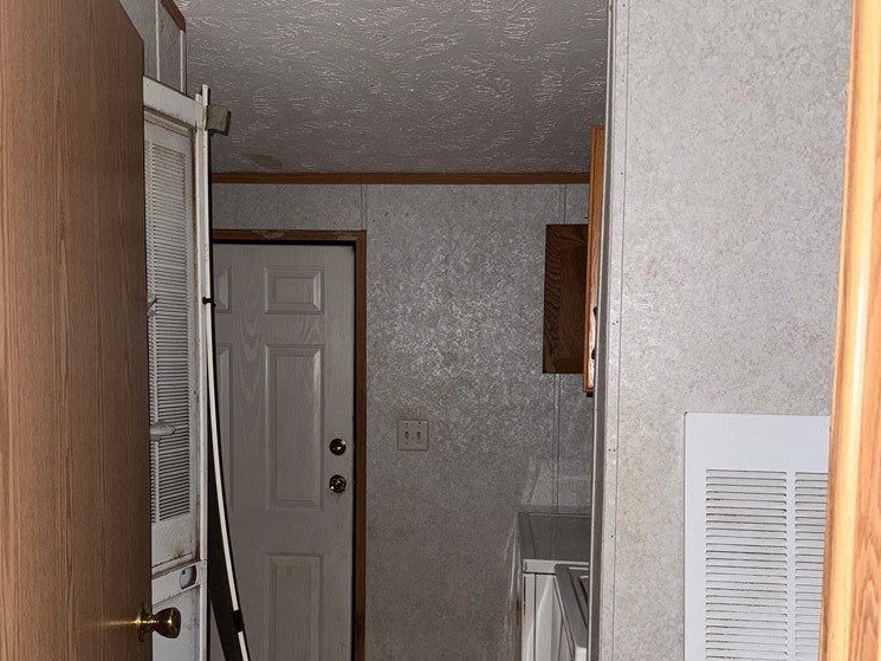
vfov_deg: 42.6
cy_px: 421
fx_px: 840
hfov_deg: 55.3
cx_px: 429
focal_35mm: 33
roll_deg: -0.3
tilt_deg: -6.2
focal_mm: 6.76
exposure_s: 1/4
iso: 64
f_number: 1.78
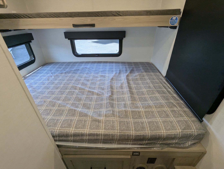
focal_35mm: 16
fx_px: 104
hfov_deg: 94.4
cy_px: 84
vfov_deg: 78.2
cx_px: 112
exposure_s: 1/105
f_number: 2.2
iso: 141
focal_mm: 2.35
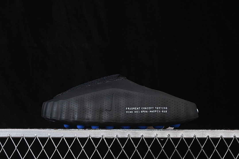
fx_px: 498
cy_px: 80
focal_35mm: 75
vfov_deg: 18.2
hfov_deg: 27.0
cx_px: 120
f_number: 6.3
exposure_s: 1/60
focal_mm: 50
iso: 160
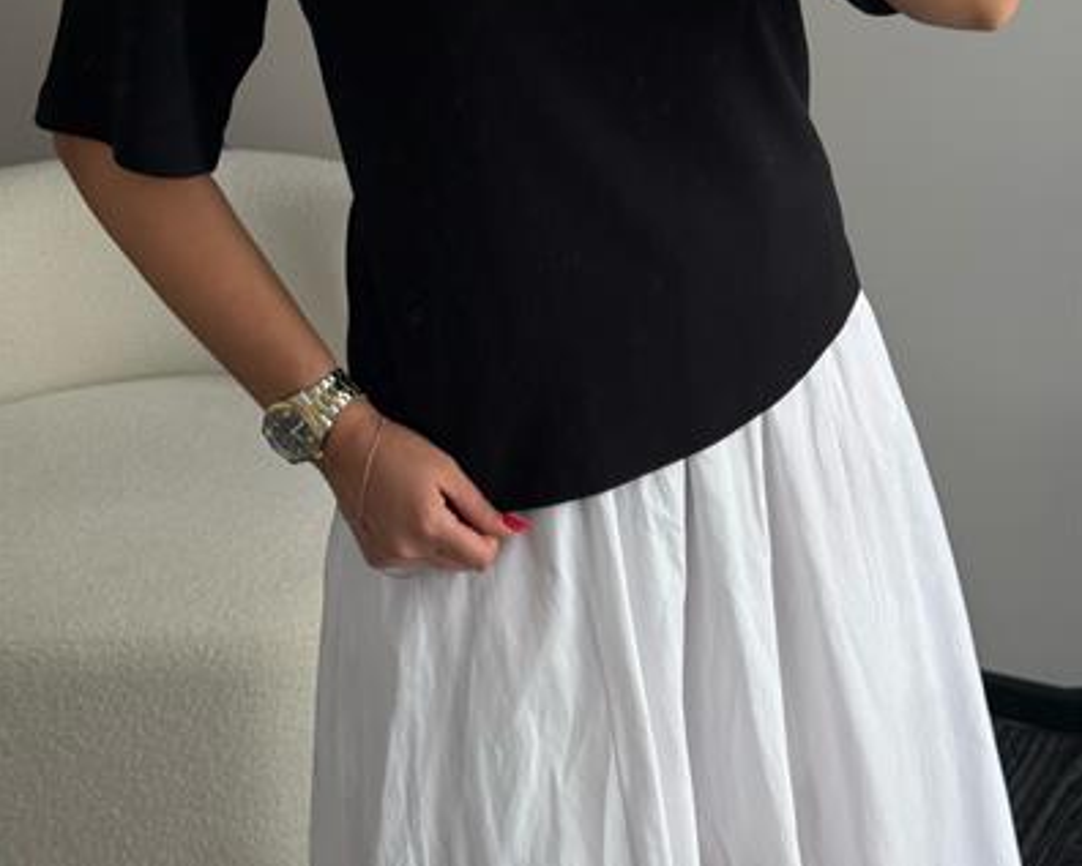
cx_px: 538
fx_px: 2018
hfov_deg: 30.0
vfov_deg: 23.9
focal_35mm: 63
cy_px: 171
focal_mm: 6.76
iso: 64
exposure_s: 1/754
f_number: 1.78
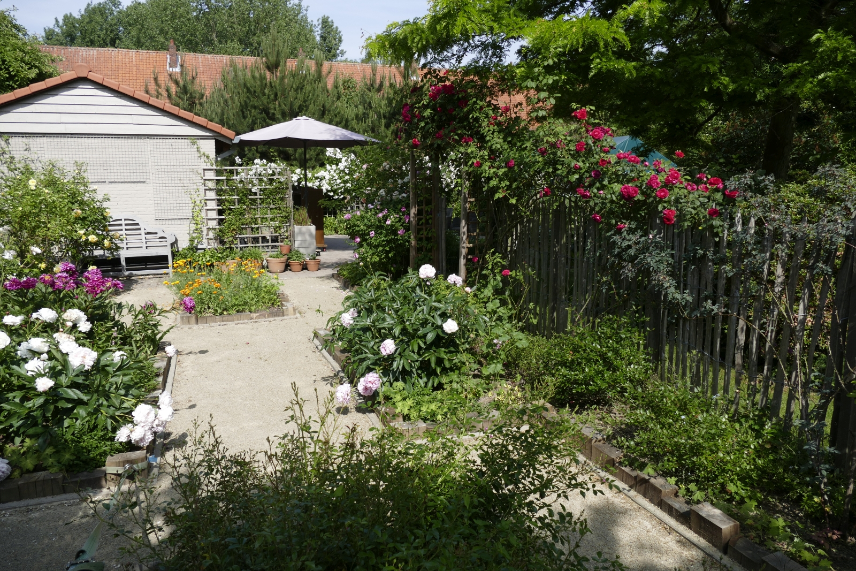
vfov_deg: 51.3
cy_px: 286
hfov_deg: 71.5
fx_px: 594
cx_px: 428
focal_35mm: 25
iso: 125
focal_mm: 9.12
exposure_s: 1/1300
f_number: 2.8
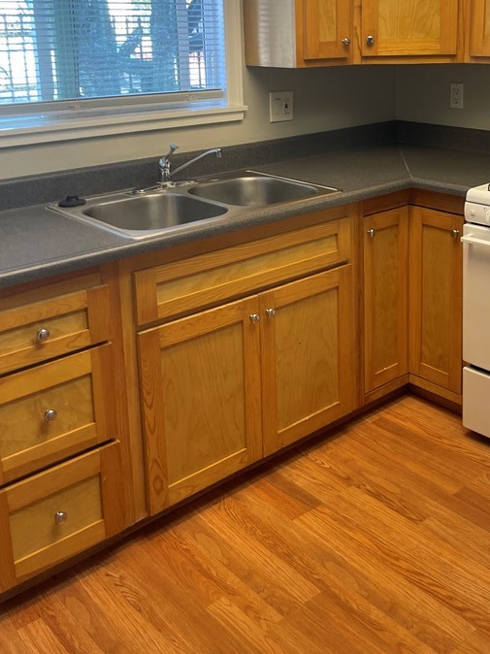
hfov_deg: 37.2
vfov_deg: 47.3
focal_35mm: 38
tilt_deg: -14.3
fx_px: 718
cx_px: 334
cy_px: 170
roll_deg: +0.2
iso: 100
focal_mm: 5.1
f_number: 1.6
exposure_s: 1/120
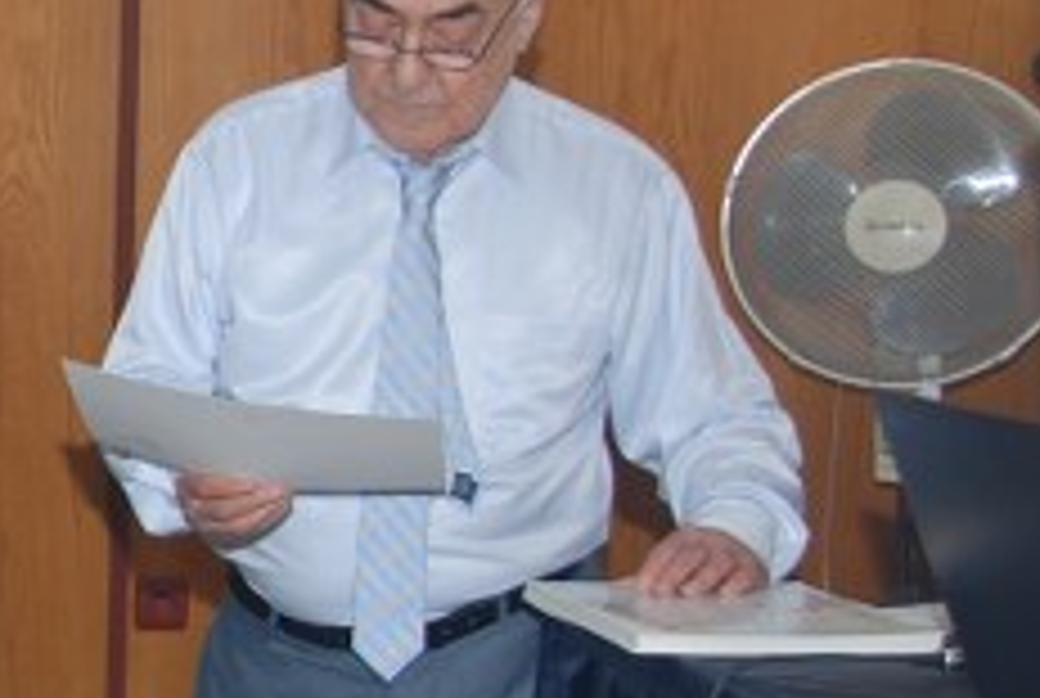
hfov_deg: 13.8
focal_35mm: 135
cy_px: 444
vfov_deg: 10.2
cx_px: -725
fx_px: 3908
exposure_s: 1/60
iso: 200
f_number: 4
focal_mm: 26
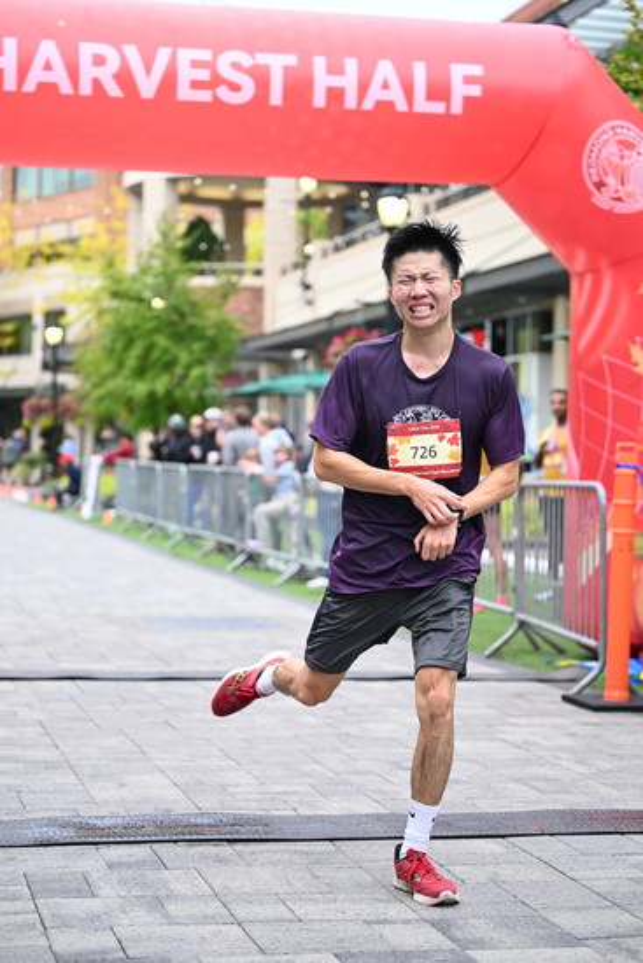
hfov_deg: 19.5
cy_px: 482
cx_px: 322
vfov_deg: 28.8
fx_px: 1874
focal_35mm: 70
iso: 1250
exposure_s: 1/1600
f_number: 2.8
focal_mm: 70
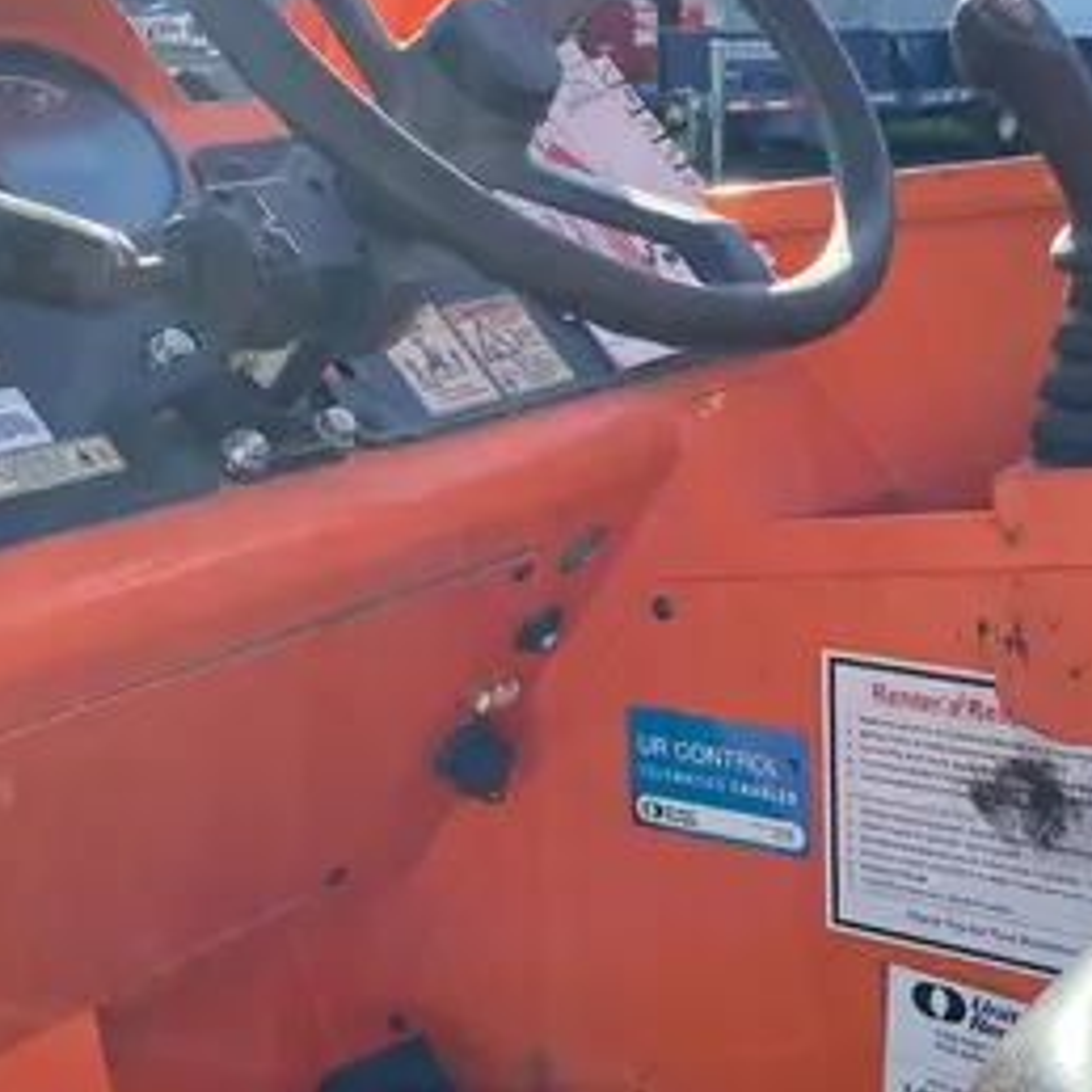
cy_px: 685
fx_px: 2320
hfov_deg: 26.4
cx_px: 670
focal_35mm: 65
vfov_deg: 26.4
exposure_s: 1/1007
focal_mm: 4.25
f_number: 1.8
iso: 32
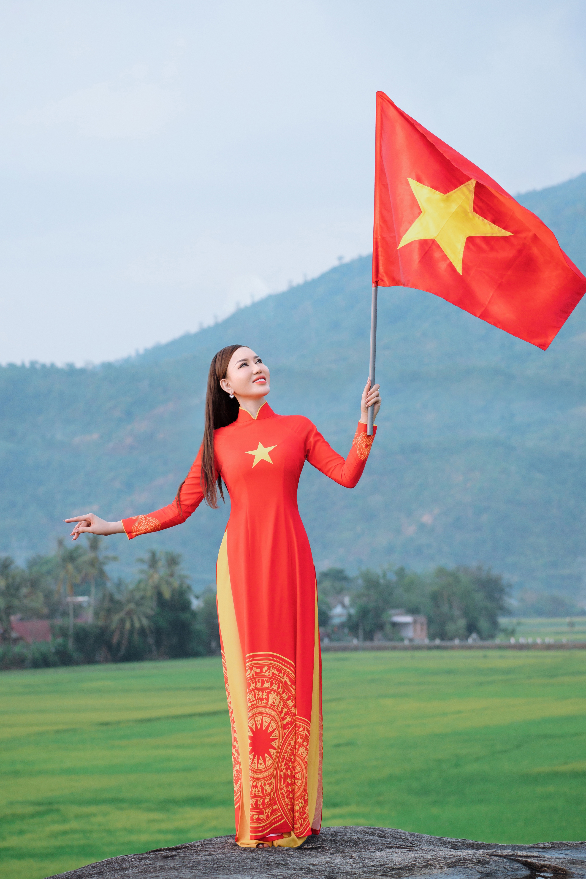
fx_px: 2727
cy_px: 440
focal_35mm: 112
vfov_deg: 18.3
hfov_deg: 12.3
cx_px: 293
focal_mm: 111.7
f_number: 6.3
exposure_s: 1/320
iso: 1000
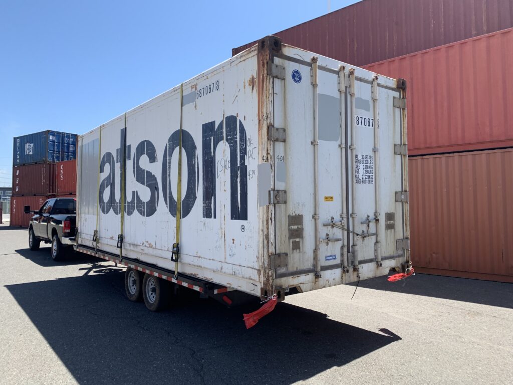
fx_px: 385
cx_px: 256
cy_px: 192
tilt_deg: +6.4
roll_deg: -1.9
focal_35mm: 26
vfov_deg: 53.1
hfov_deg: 67.3
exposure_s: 1/1220
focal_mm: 4.25
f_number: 1.8
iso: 25
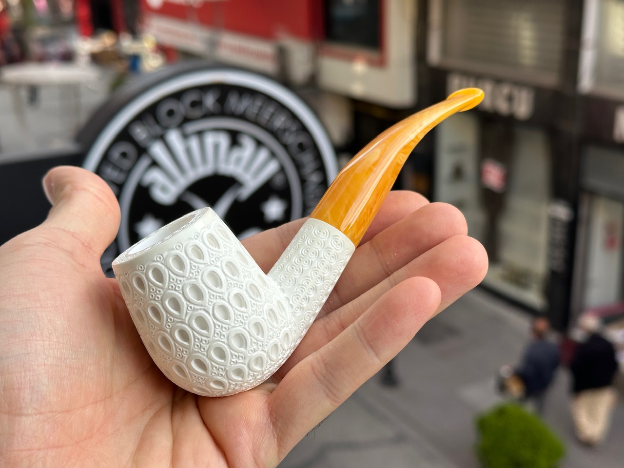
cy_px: 234
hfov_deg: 39.7
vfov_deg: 30.3
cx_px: 312
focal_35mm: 48
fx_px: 865
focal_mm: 6.86
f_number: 1.78
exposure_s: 1/734
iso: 64
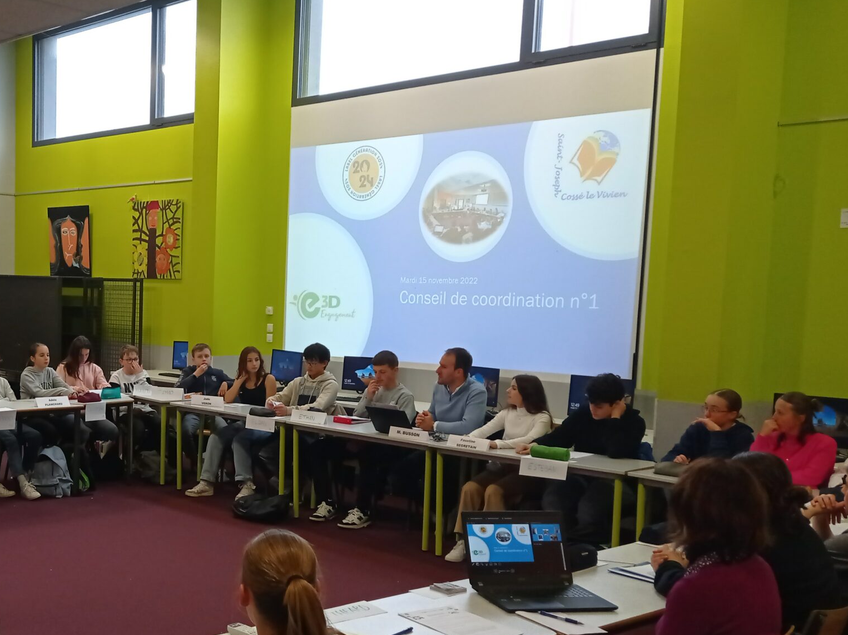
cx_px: 188
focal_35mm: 47
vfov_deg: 30.7
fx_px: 1150
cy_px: 384
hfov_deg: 39.1
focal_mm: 4.74
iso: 150
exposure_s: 1/100
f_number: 1.79
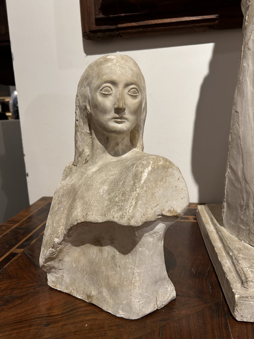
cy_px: 170
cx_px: 127
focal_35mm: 26
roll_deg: +1.3
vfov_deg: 67.3
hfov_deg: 53.1
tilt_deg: -12.4
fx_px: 254
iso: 100
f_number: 1.5
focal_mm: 5.7
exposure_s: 1/117
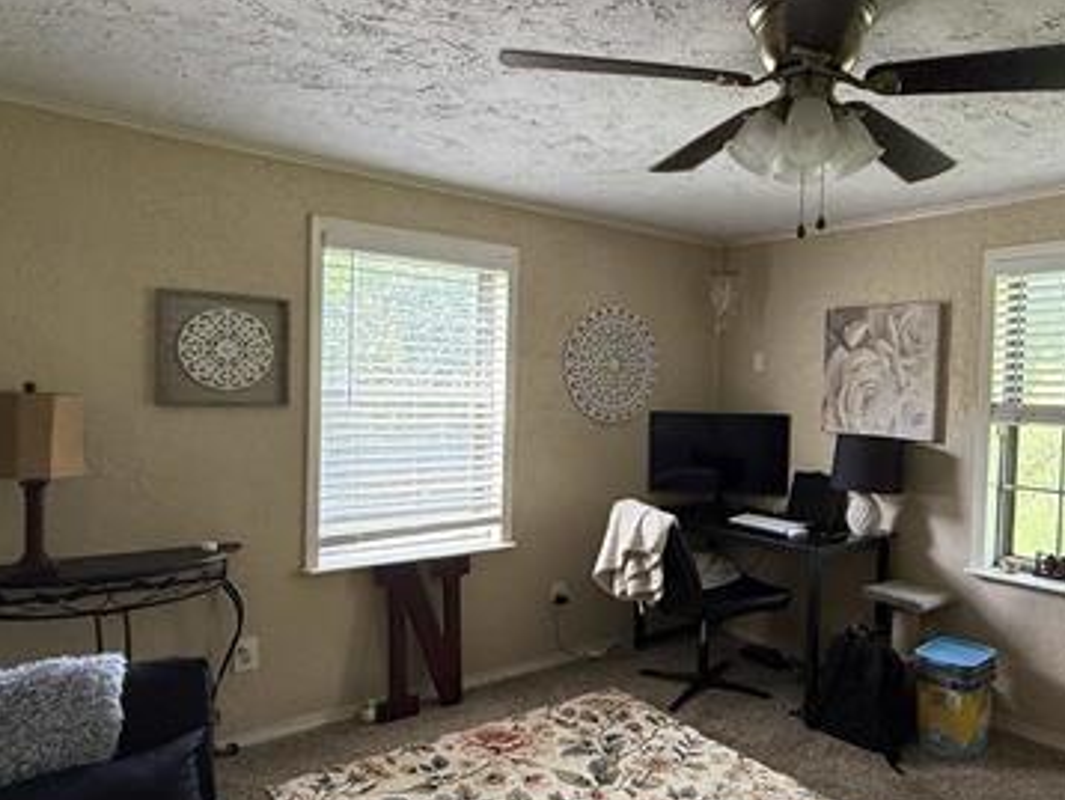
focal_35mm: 25
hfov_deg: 67.6
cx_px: 702
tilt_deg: -1.3
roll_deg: -2.8
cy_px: 410
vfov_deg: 54.9
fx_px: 770
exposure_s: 1/99
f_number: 2.2
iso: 250
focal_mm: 2.22
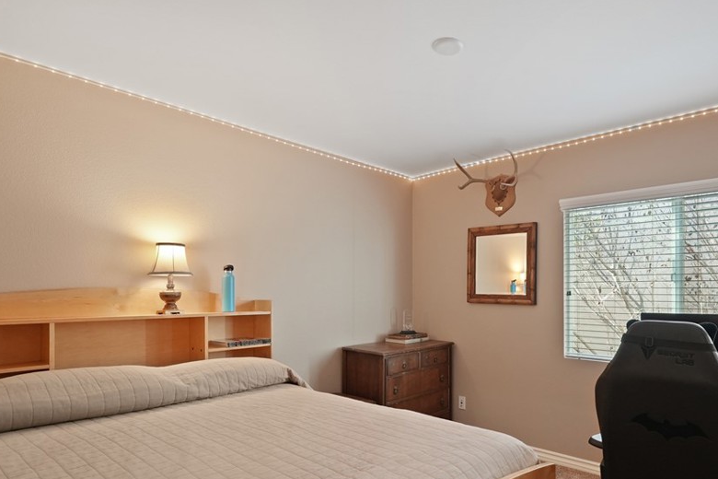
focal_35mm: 21
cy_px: 292
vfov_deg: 58.9
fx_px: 419
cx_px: 445
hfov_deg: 79.8
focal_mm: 16
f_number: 4
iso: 1600
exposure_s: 1/15
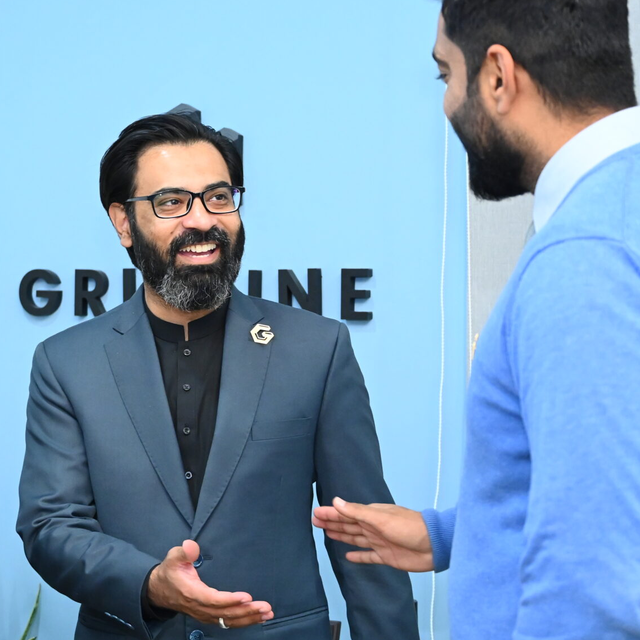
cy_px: 331
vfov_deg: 20.2
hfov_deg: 20.0
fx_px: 1799
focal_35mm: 86
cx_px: 149
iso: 4000
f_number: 4
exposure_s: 1/200
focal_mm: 45
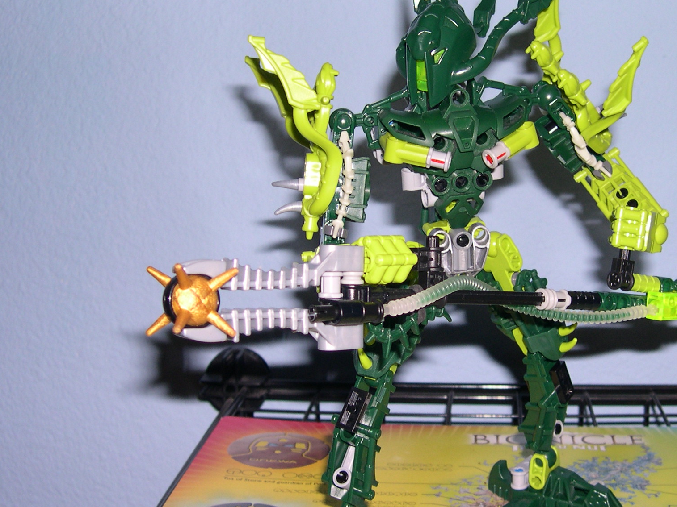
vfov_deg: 25.7
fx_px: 1115
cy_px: 239
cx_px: 402
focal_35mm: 57
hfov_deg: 33.7
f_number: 2.8
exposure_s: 1/60
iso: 100
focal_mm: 8
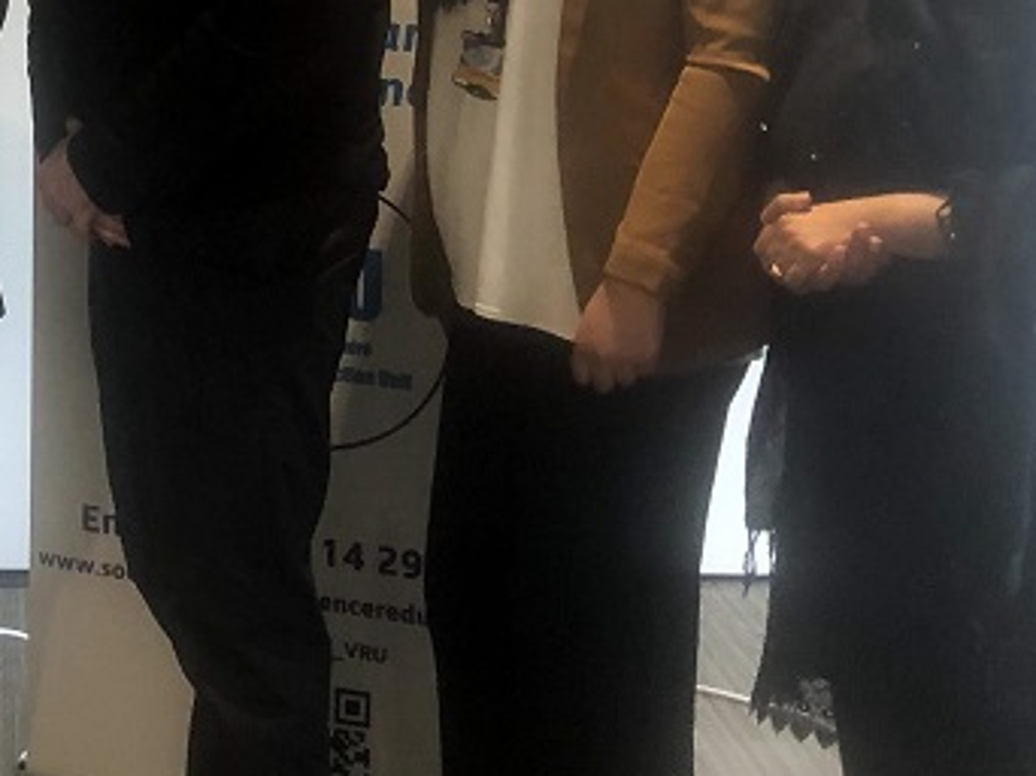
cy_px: -8
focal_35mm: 77
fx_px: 2303
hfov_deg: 24.2
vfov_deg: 18.6
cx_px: -15
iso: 100
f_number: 1.8
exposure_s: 1/11
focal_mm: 3.99
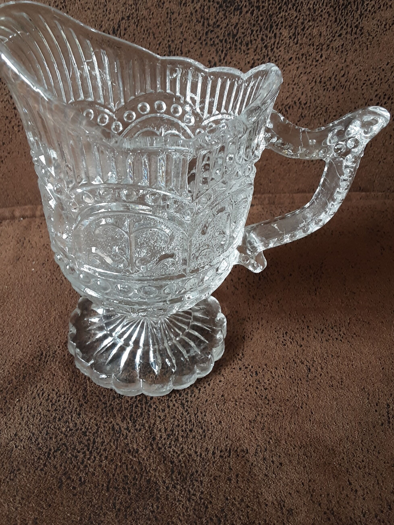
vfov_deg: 52.5
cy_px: 230
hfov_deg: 40.7
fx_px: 531
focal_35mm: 35
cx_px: 192
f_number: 1.9
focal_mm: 2.9
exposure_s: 1/50
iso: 80
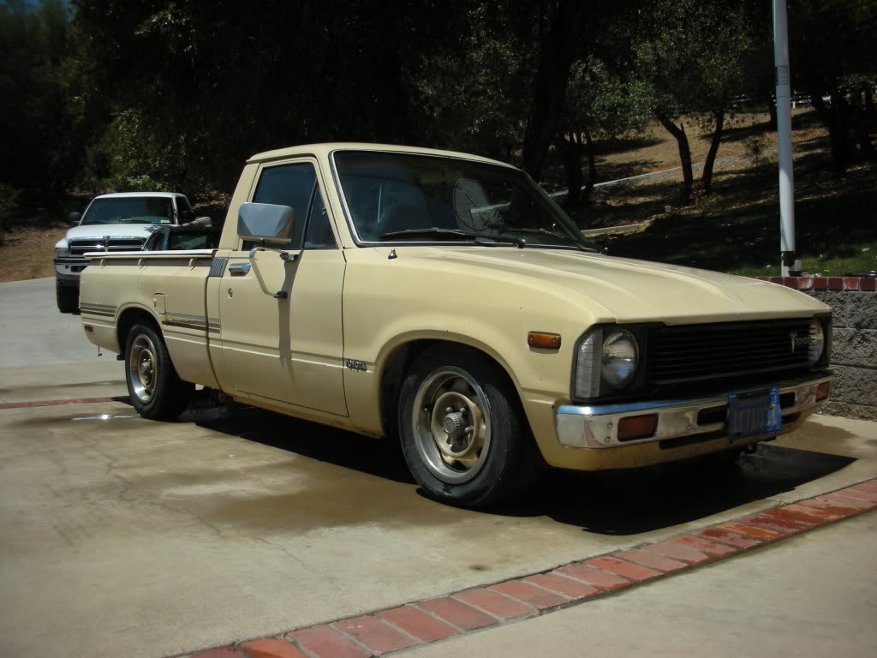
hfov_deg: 52.6
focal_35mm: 35
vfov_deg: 40.7
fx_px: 887
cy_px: 329
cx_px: 438
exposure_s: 1/154
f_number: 8.5
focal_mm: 5.8
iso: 50
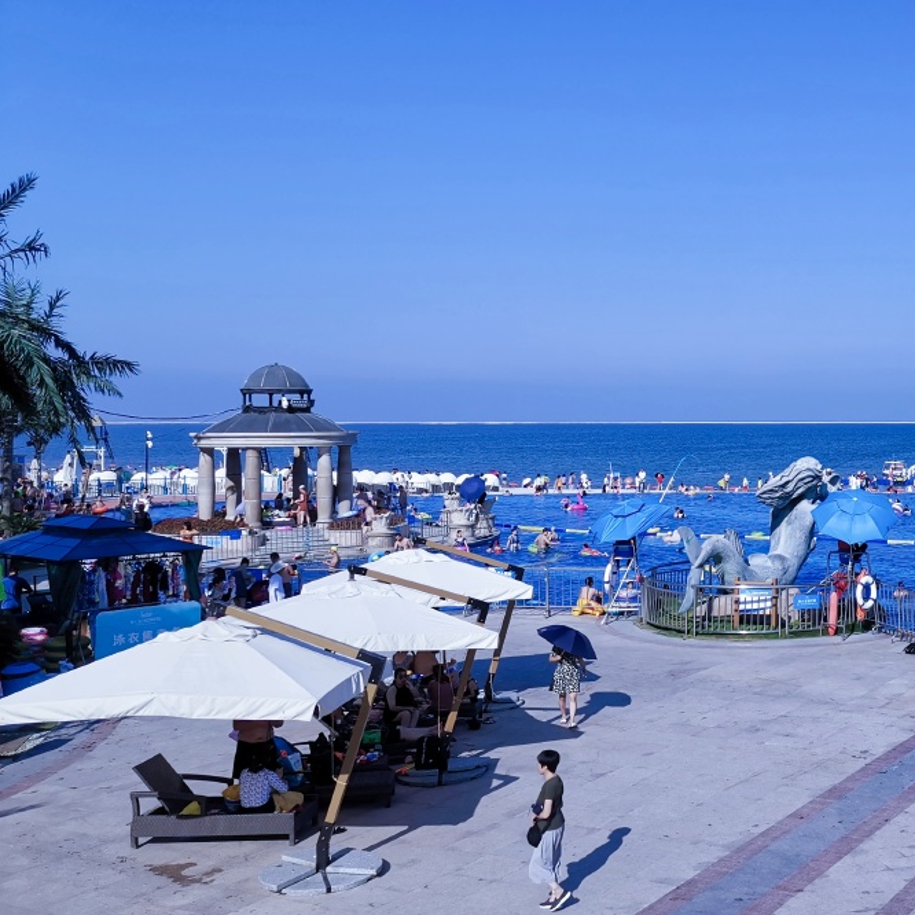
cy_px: 430
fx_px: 1286
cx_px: 813
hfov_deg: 36.8
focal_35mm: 43
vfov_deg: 39.2
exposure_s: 1/10000
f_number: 1.8
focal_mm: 4.75
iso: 50
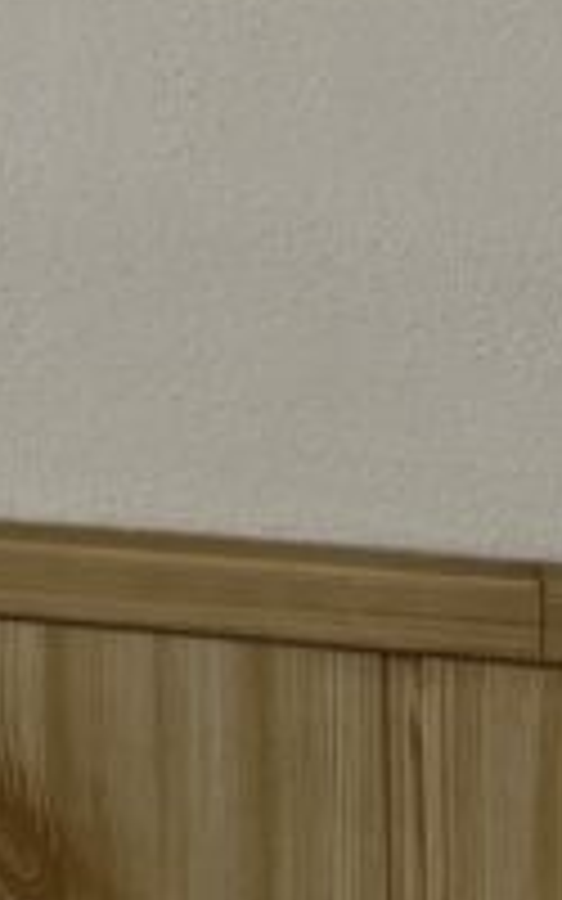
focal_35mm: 141
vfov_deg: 13.3
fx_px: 3455
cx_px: -890
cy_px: -716
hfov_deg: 8.3
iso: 50
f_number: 1.5
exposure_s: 1/100
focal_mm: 5.7
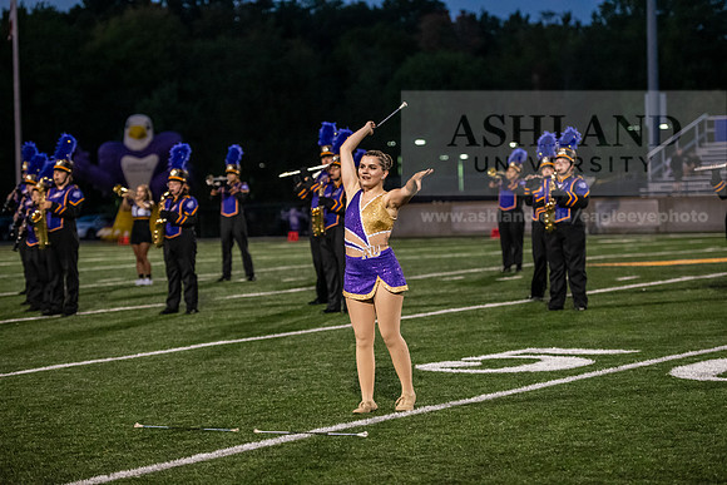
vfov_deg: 14.0
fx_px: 1979
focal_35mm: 98
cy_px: 242
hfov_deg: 20.8
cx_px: 364
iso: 4000
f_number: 3.2
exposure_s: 1/800
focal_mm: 98
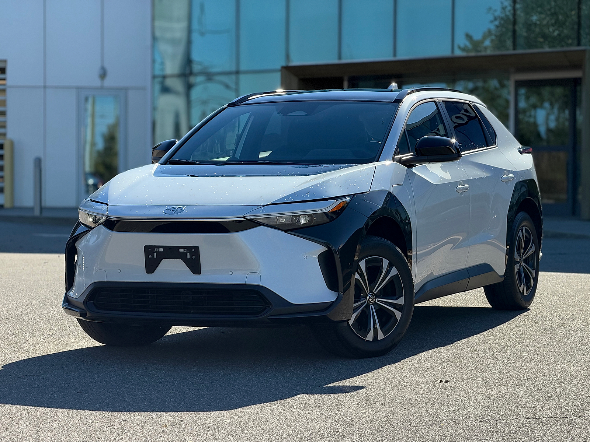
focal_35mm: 100
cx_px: 295
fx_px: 1704
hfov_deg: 19.6
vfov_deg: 14.8
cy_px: 221
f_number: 2.8
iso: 50
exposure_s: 1/638
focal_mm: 16.89
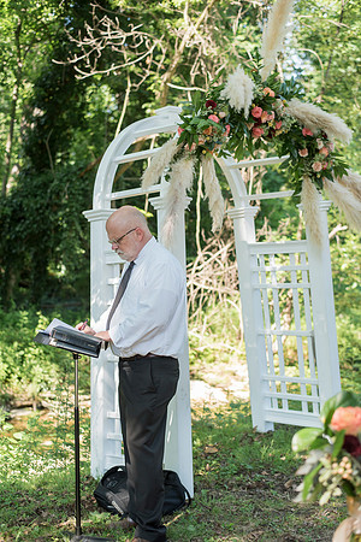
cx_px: 180
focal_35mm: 50
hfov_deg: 27.0
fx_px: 752
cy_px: 271
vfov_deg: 39.6
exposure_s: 1/800
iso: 400
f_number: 2.5
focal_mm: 50
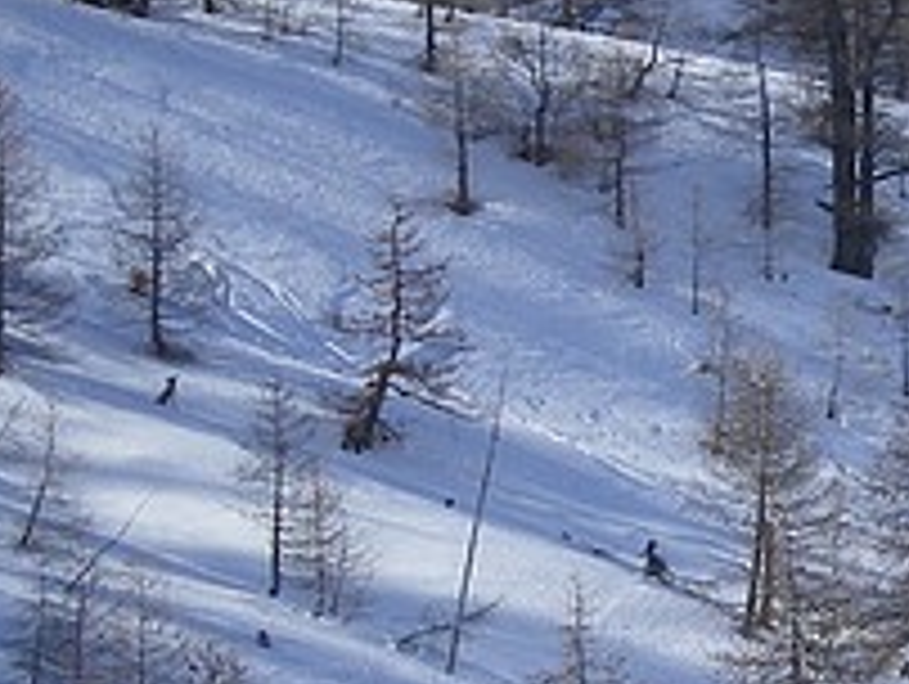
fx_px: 9044
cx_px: 1282
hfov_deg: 5.7
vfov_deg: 4.3
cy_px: 144
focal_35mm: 344
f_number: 7.2
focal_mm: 14.3
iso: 64
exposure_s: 1/200
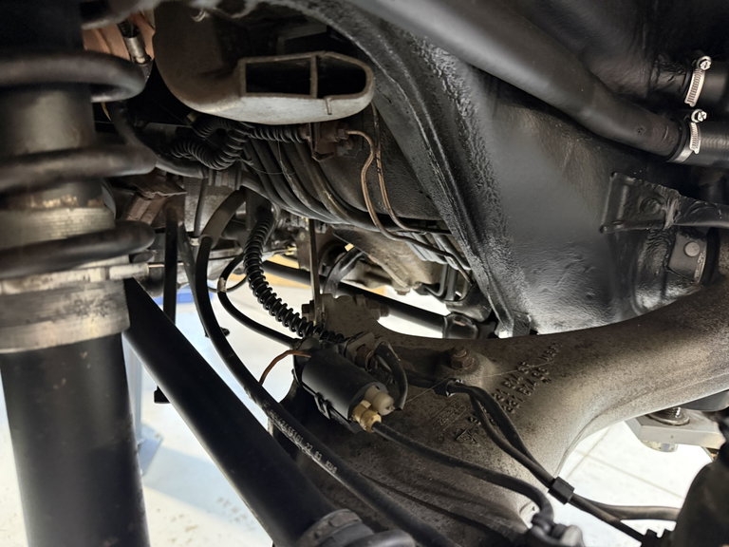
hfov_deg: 71.6
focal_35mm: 24
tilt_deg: -13.5
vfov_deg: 56.8
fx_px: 505
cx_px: 364
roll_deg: -7.3
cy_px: 274
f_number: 1.78
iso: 1000
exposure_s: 1/40
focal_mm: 6.76
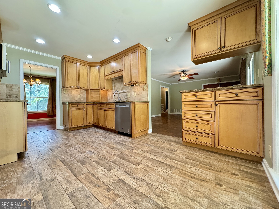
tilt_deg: -0.4
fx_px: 113
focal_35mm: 14
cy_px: 104
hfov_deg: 102.1
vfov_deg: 85.7
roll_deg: -0.2
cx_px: 140
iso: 400
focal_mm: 2.22
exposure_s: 1/60
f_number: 2.2
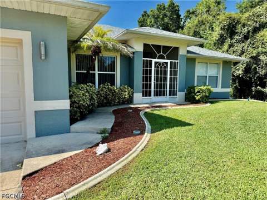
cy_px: 100
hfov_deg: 71.6
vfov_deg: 56.8
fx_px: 185
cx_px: 134
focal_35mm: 24
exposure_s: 1/2110
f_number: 1.78
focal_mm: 6.76
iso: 80
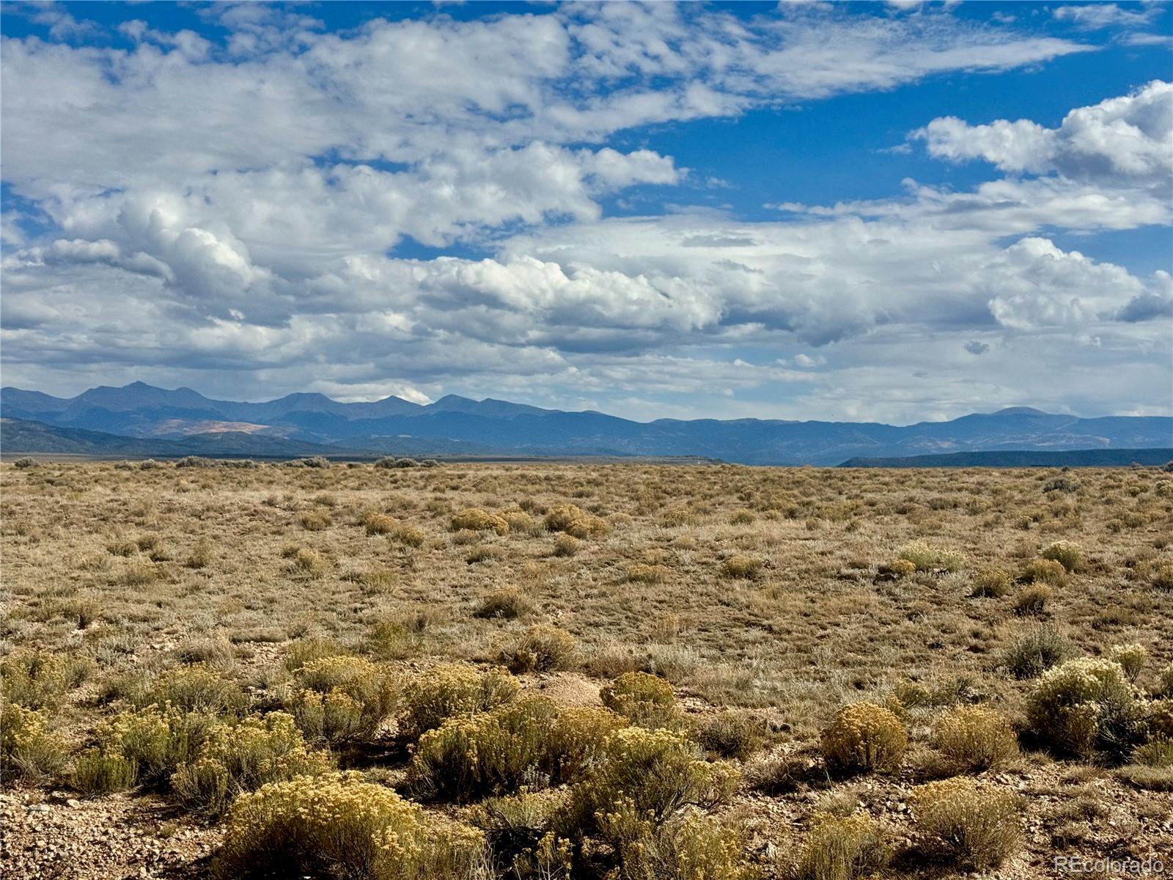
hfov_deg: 39.7
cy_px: 440
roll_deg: -0.4
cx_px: 586
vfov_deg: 30.3
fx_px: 1627
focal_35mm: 48
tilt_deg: +0.4
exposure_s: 1/10526
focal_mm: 6.76
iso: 80
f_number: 1.78
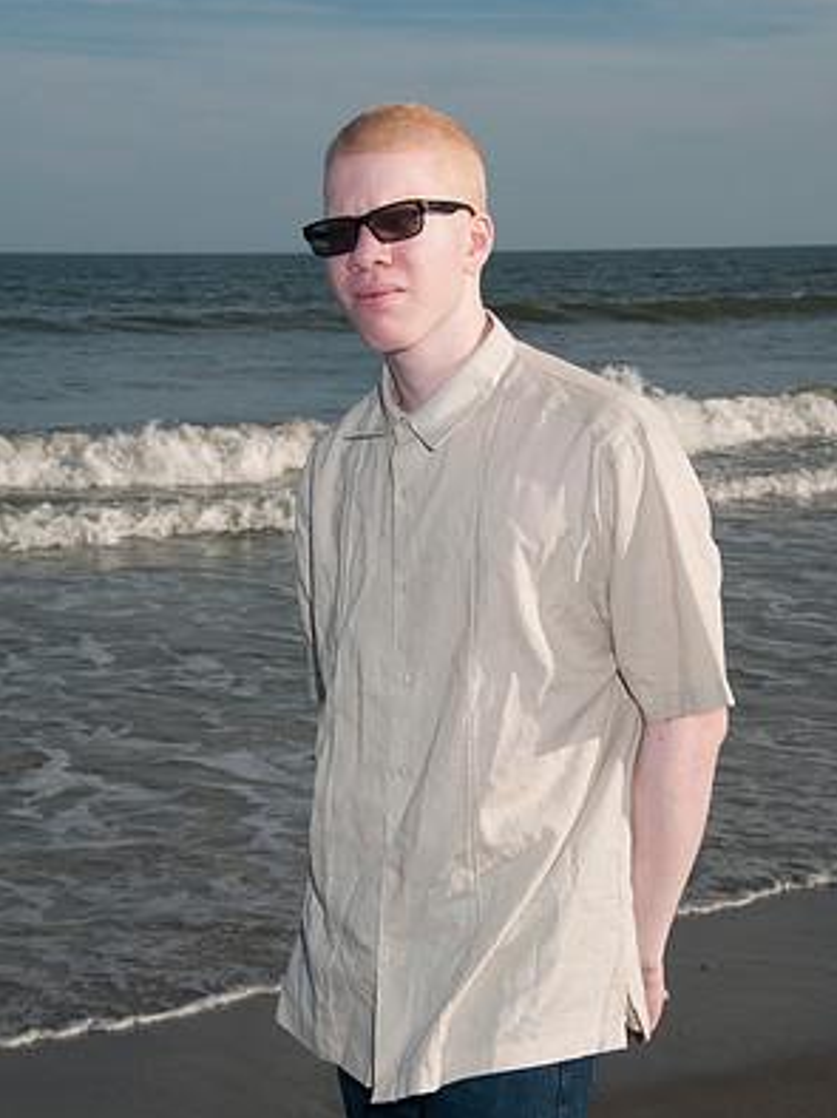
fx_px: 2550
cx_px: 421
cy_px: 562
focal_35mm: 79
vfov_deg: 24.7
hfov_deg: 18.6
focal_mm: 48
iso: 100
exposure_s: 1/250
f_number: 11
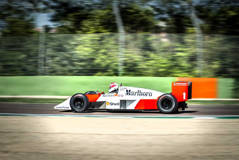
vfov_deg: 6.9
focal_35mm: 200
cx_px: 120
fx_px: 1328
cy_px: 80
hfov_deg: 10.3
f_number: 5
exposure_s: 1/500
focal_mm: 200
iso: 80
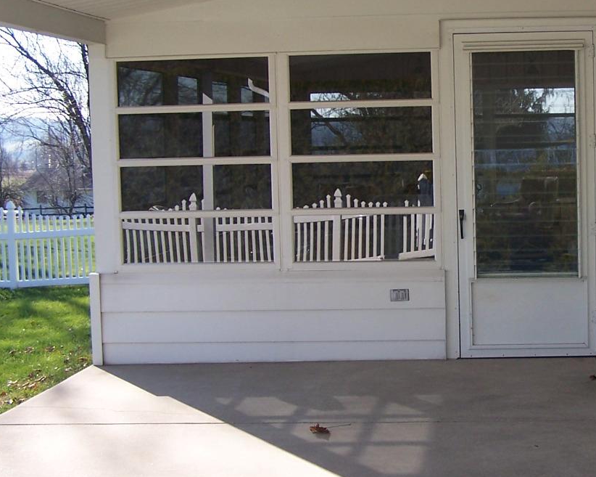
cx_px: 501
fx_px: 1146
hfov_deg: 28.3
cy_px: 227
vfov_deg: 23.5
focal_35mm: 65
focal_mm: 6.3
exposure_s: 1/350
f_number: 2.8
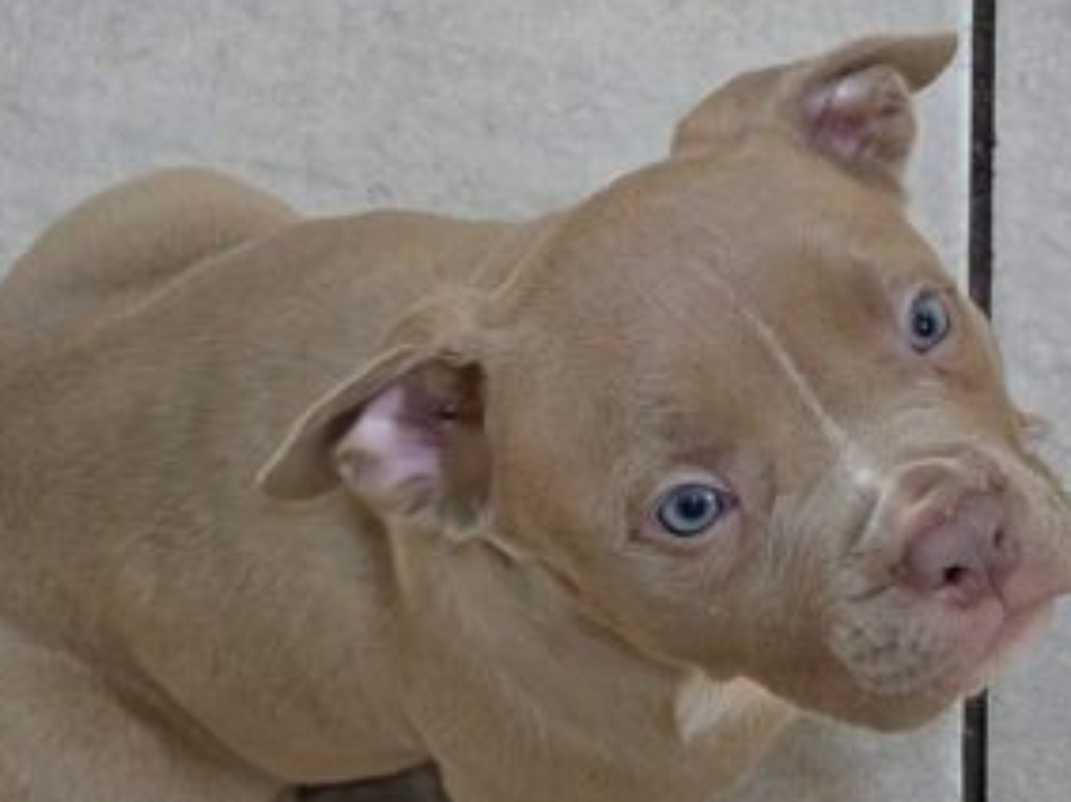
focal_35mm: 203
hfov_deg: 9.7
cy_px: 539
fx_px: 6278
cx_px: 375
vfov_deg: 7.3
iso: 1250
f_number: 3.4
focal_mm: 18.6
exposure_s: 1/60.2
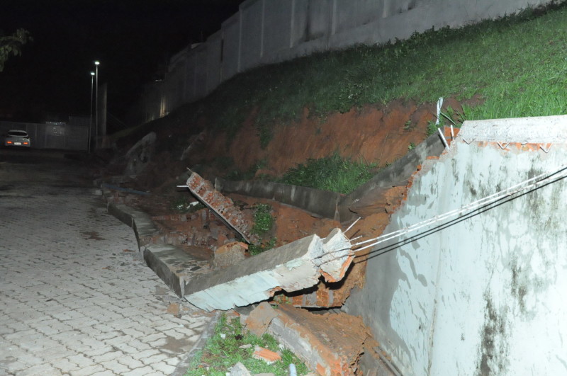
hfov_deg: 53.2
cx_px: 284
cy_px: 188
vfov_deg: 36.8
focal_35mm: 36
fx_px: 566
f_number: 6.3
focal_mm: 24
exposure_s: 1/200
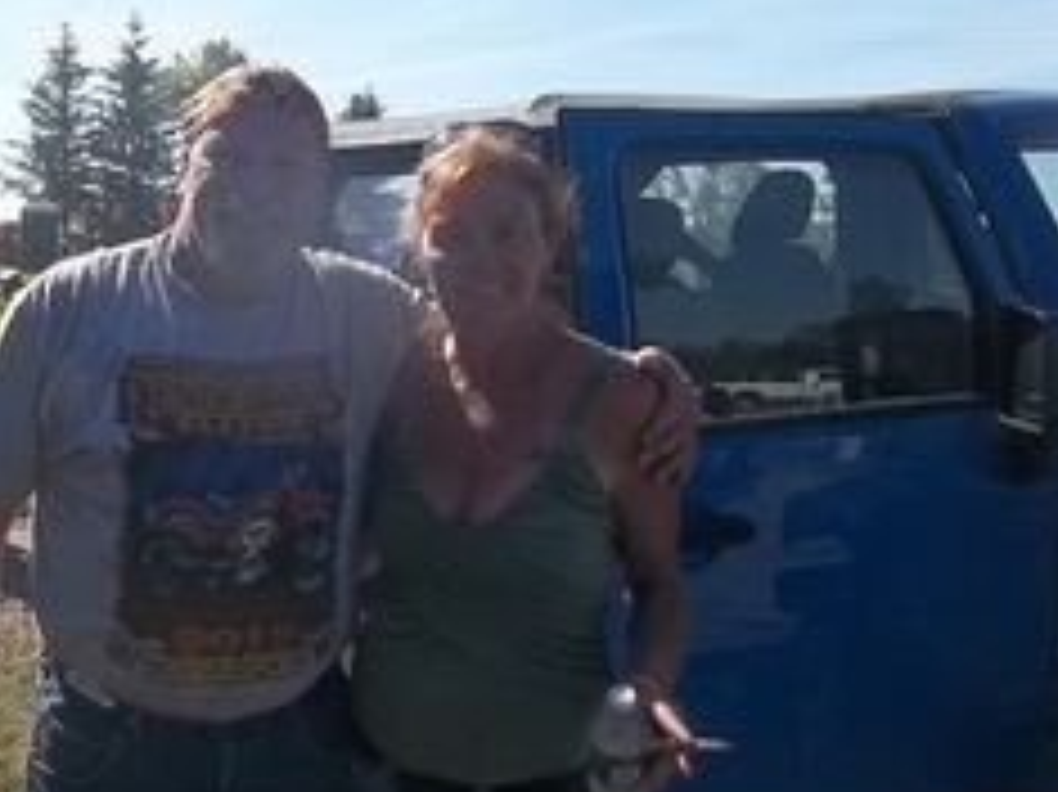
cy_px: 374
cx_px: 315
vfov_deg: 31.5
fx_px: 1405
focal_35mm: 46
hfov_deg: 40.5
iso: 80
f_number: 8.9
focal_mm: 4.9
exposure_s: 1/160
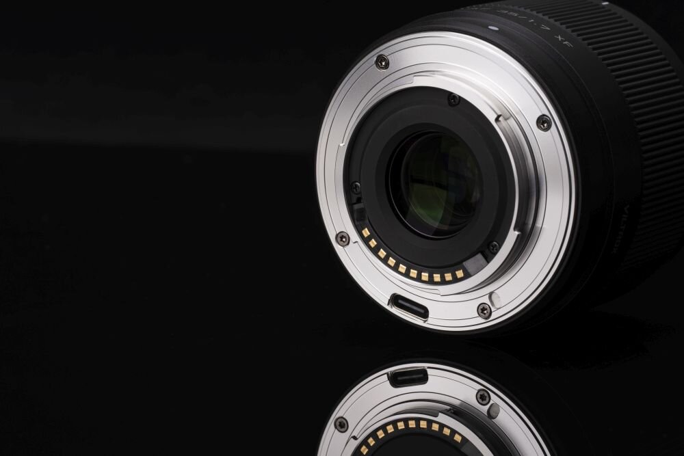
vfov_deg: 13.0
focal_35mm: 105
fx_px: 1995
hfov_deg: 19.5
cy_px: 228
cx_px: 342
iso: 100
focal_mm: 105
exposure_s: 1/100
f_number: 16
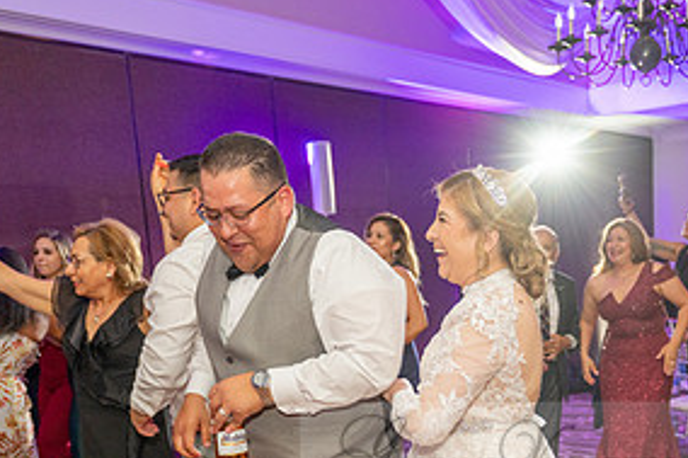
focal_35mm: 49
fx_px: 936
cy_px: 459
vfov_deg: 26.1
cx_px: 511
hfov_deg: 39.3
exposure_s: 1/100
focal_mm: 24
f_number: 2.8
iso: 800
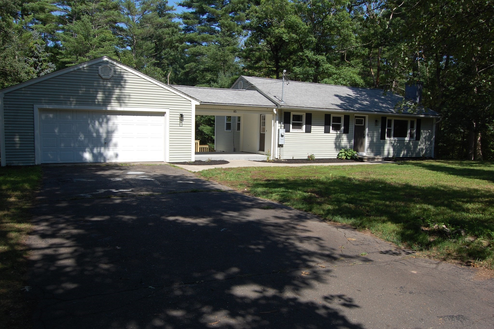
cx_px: 247
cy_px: 164
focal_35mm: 27
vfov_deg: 47.9
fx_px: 370
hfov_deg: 67.4
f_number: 9
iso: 200
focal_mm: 18
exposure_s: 1/320
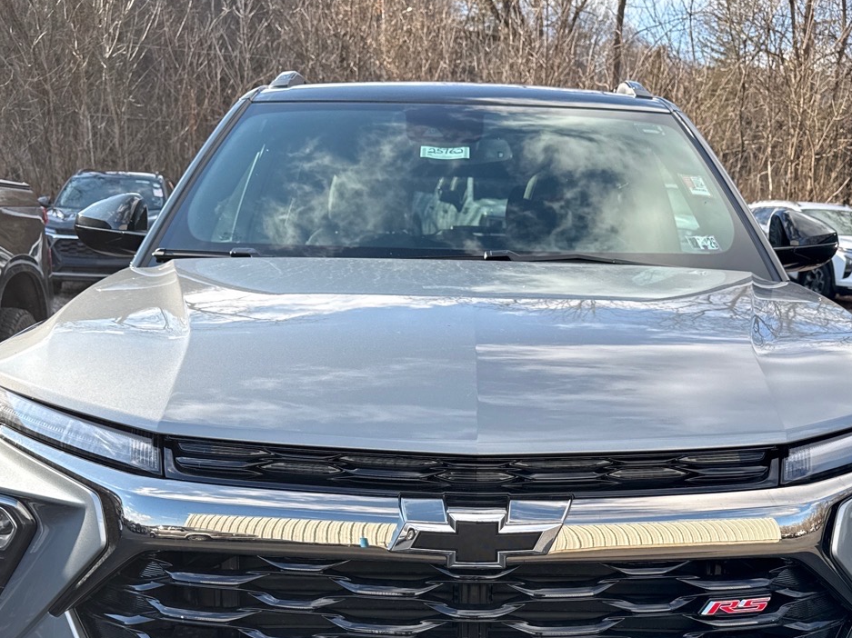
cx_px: 479
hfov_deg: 45.7
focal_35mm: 41
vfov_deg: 34.0
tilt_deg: -14.0
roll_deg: +0.6
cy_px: 518
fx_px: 1009
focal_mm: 6.76
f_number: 1.78
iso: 100
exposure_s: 1/1522
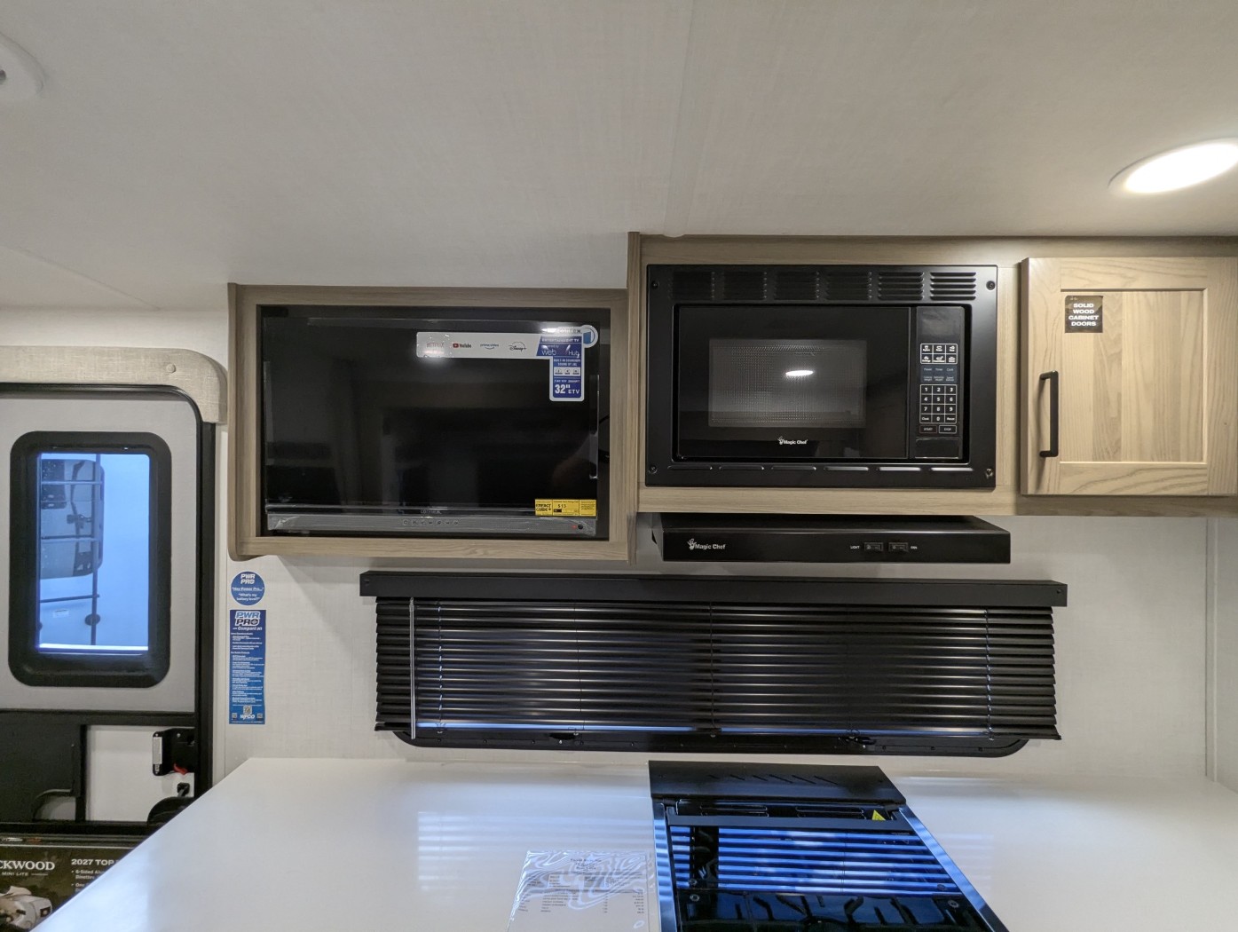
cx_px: 619
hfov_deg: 94.4
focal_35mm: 16
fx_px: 573
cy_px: 466
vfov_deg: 78.2
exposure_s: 1/52
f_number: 2.2
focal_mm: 2.35
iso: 99
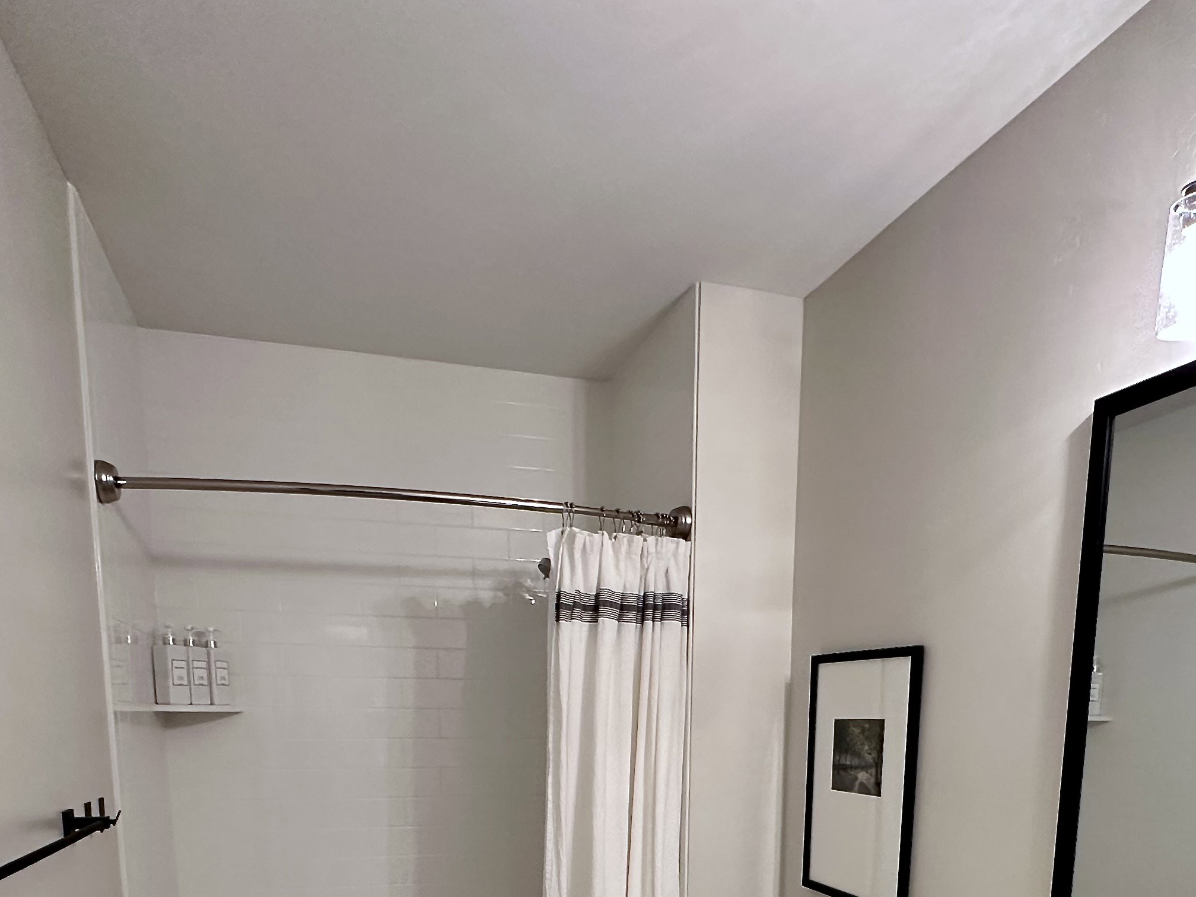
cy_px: 884
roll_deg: -0.7
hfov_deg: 63.4
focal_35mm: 28
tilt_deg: -8.9
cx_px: 621
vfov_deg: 43.2
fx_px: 967
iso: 250
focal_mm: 2.22
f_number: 2.2
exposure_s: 1/60
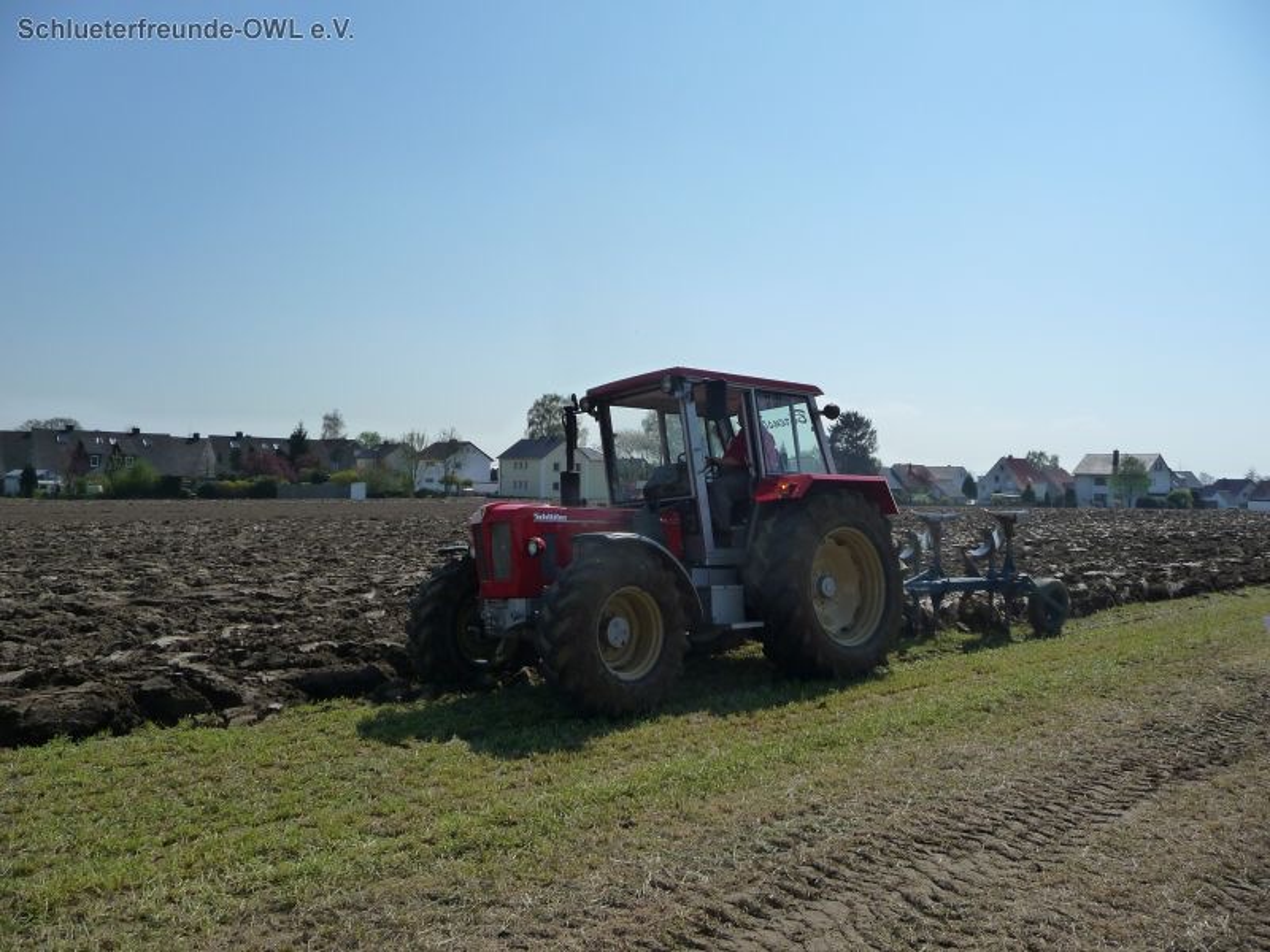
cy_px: 476
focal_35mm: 28
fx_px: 1027
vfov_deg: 49.7
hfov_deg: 63.4
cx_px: 635
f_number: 8
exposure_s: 1/500
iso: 160
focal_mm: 4.7
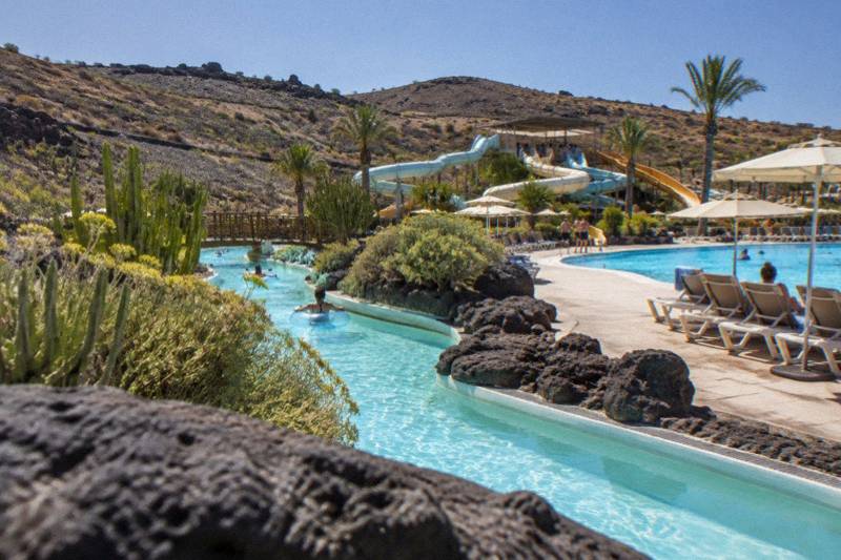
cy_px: 280
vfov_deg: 21.2
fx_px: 1495
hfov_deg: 31.4
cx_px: 420
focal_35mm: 64
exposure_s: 1/200
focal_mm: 64
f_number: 9
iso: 320
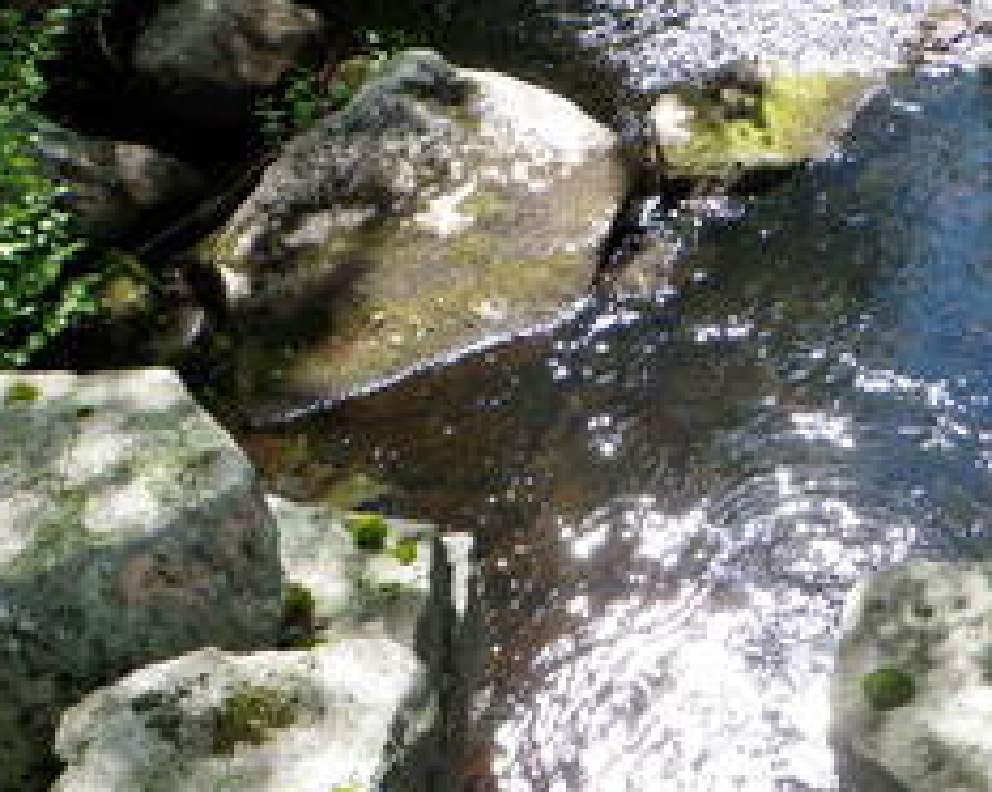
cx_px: 792
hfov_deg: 38.1
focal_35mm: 47
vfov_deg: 32.0
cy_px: 392
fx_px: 1379
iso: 50
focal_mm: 5
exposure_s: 1/80
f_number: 3.5
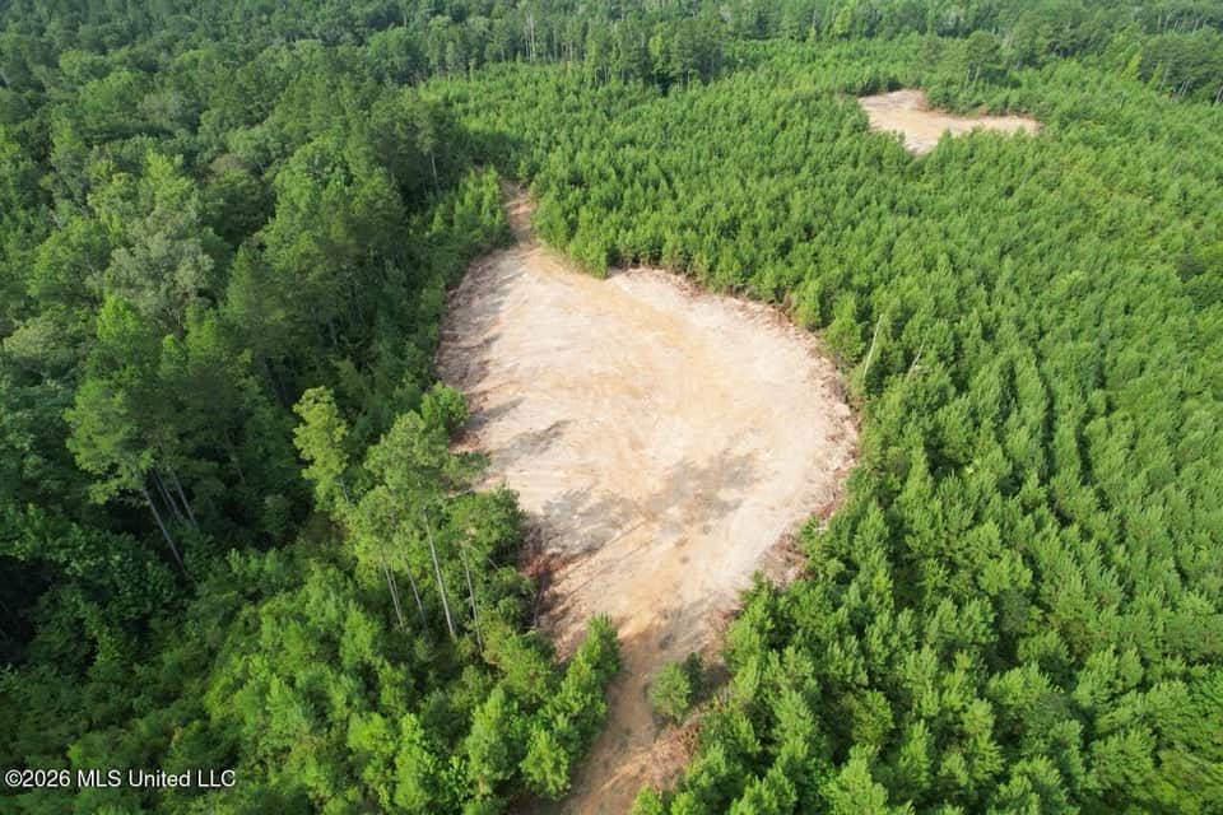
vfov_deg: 57.2
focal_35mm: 22
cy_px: 408
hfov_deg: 78.6
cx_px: 612
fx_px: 747
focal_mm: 8.38
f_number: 2.8
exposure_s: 1/1250
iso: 130
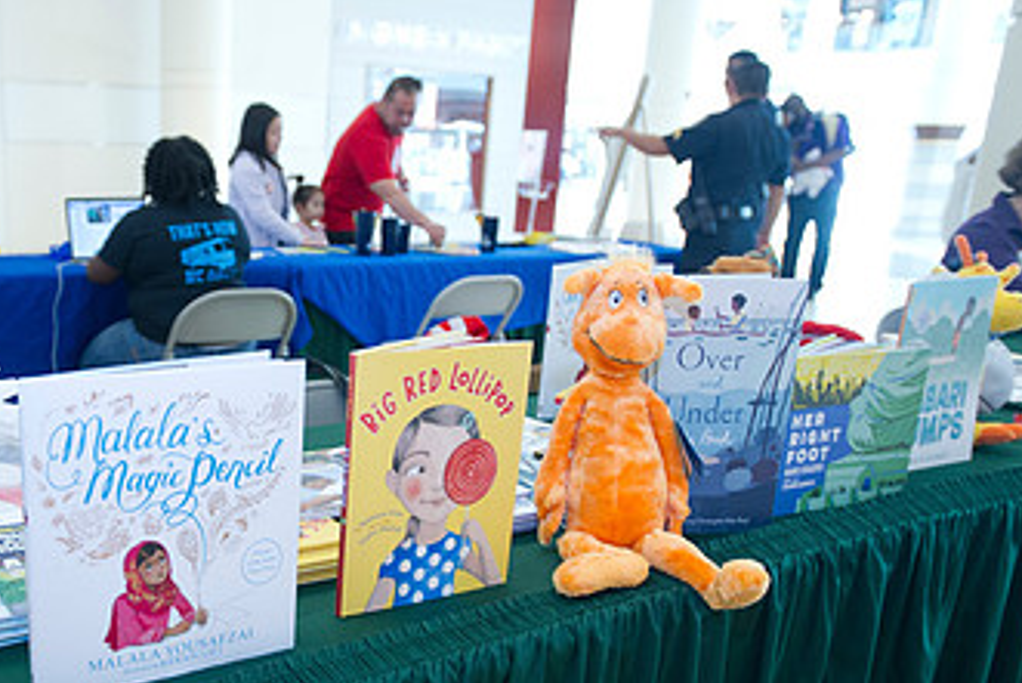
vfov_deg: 37.4
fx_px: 994
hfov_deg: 52.0
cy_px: 467
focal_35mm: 35
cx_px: 253
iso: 1250
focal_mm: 20
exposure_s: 1/100
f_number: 2.8
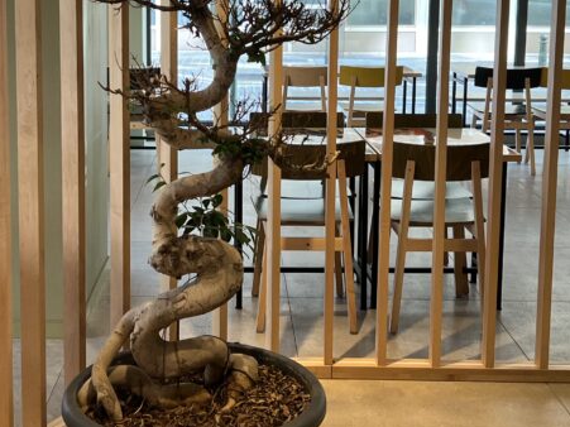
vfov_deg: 24.4
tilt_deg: -7.9
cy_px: 91
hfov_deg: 32.6
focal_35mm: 59
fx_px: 971
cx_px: 233
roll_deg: +0.0
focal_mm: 5.7
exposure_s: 1/100
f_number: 1.5
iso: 64
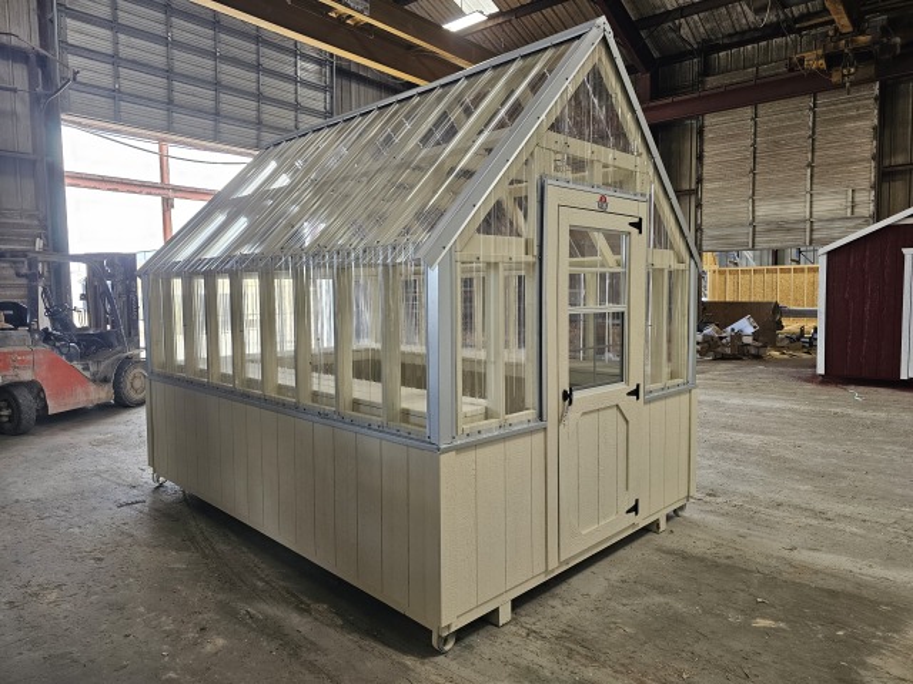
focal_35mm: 23
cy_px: 342
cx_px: 456
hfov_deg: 73.9
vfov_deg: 58.9
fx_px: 607
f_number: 1.7
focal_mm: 6.3
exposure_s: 1/180
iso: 200
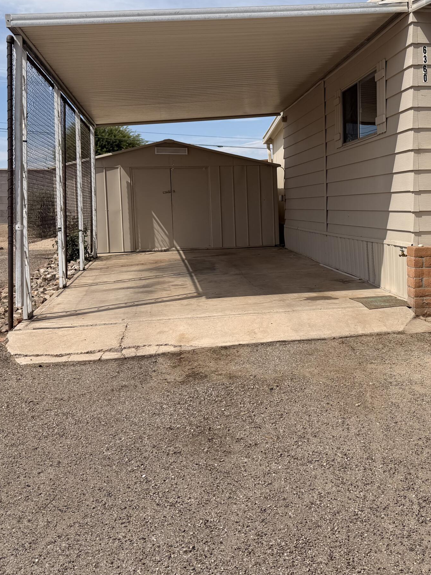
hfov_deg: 35.1
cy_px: 228
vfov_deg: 46.5
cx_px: 327
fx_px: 664
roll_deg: +1.3
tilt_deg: -3.3
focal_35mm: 40
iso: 80
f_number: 1.78
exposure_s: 1/7353
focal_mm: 6.76
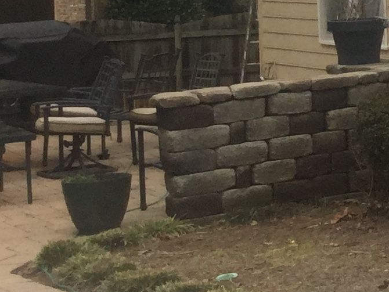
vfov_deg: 9.6
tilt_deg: -2.0
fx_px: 1697
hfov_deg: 11.3
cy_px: -131
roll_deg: +0.8
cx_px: 882
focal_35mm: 151
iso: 25
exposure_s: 1/407
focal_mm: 3.3
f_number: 2.4
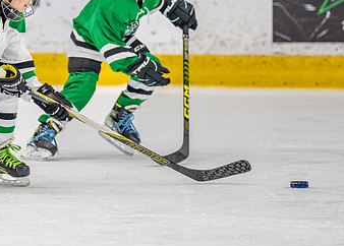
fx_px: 4380
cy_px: 83
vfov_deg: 3.2
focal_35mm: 448
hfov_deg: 4.5
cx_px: -74
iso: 1000
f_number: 2.8
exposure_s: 1/1250
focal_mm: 158
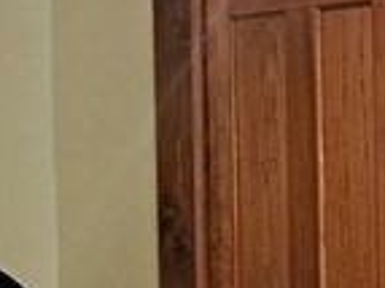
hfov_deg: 10.0
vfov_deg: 8.4
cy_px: 420
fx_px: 1911
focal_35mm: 172
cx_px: 945
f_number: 1.8
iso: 400
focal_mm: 5.23
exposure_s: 1/60
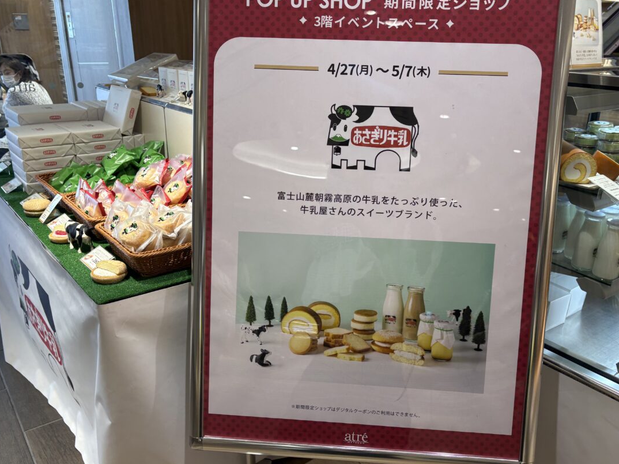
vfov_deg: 45.4
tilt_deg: -18.6
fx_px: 554
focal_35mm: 31
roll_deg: +0.2
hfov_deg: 58.2
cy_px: 246
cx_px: 342
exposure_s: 1/100
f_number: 1.6
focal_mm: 5.96
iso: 32
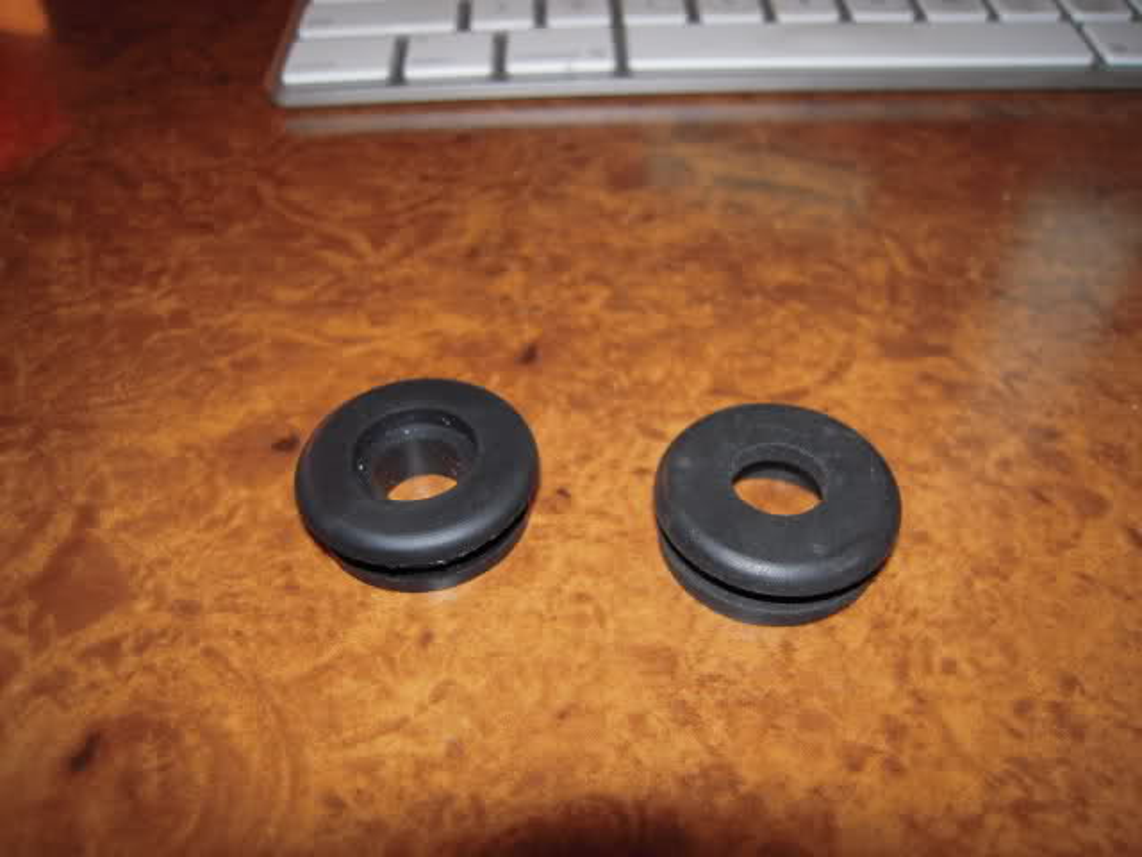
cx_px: 571
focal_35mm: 28
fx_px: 924
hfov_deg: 63.4
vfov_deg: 49.7
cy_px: 428
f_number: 2.7
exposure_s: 1/20
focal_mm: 5
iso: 100
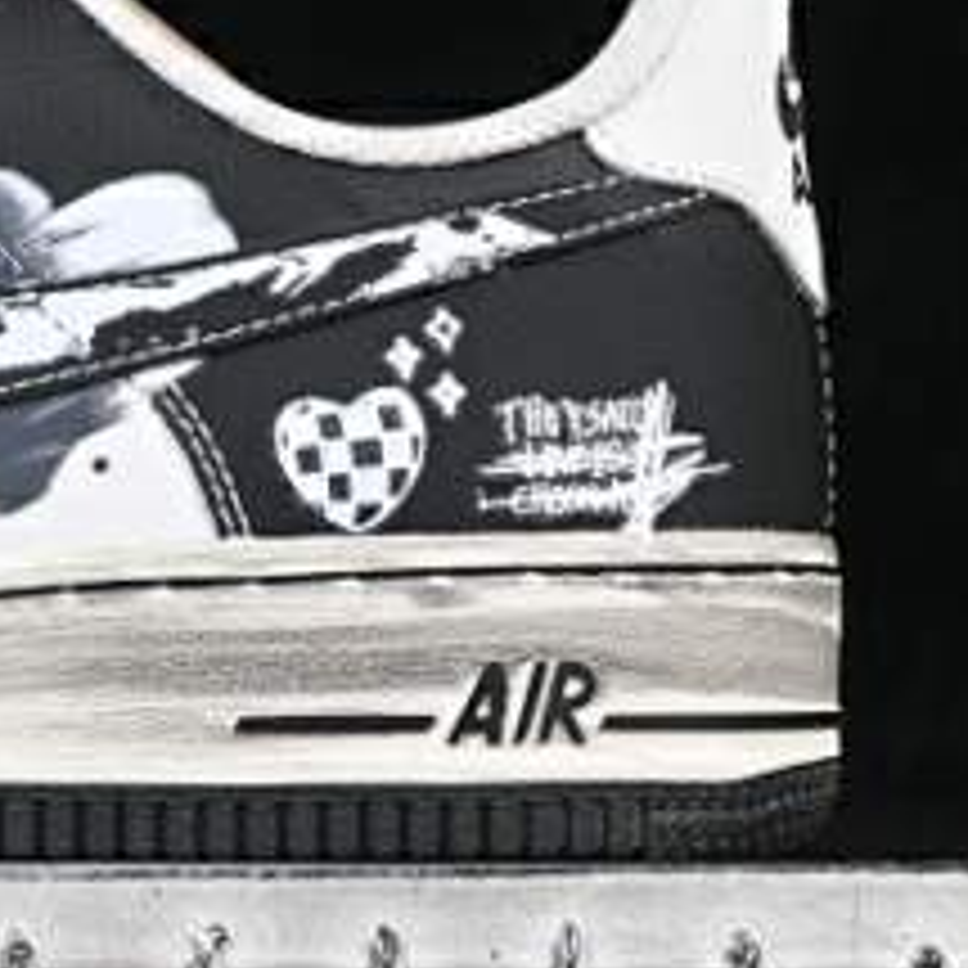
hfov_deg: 8.0
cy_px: 176
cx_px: -279
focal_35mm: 216
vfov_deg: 8.1
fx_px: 6834
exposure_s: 1/60
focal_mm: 50
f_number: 6.3
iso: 160
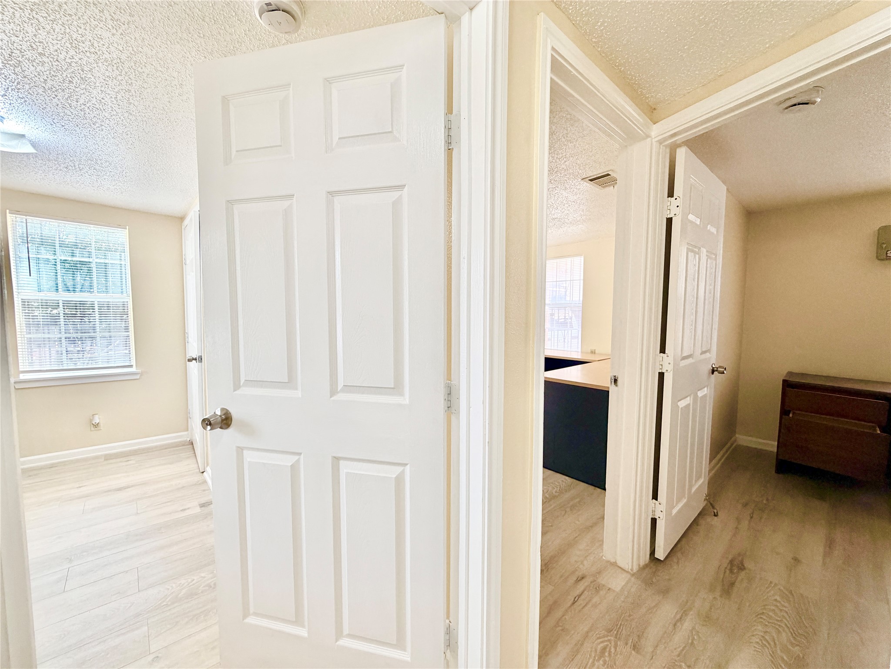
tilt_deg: -3.8
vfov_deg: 85.7
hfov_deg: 102.1
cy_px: 334
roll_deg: -0.2
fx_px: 360
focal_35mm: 14
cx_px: 446
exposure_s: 1/120
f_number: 2.2
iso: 200
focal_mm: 2.22
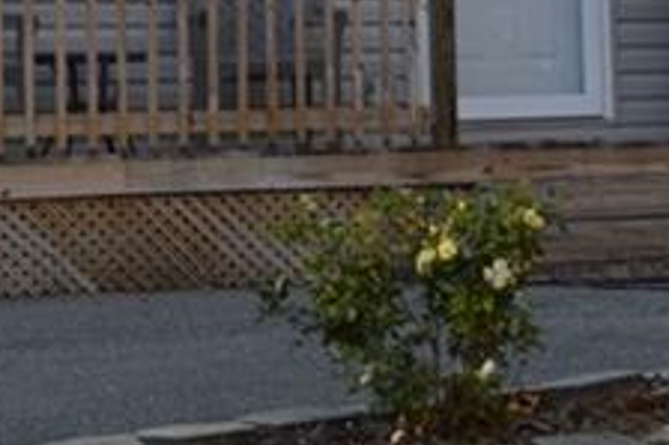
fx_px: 2804
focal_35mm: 151
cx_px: 914
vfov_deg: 9.0
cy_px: -93
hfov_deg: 13.1
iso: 180
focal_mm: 22
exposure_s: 1/125
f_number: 5.6
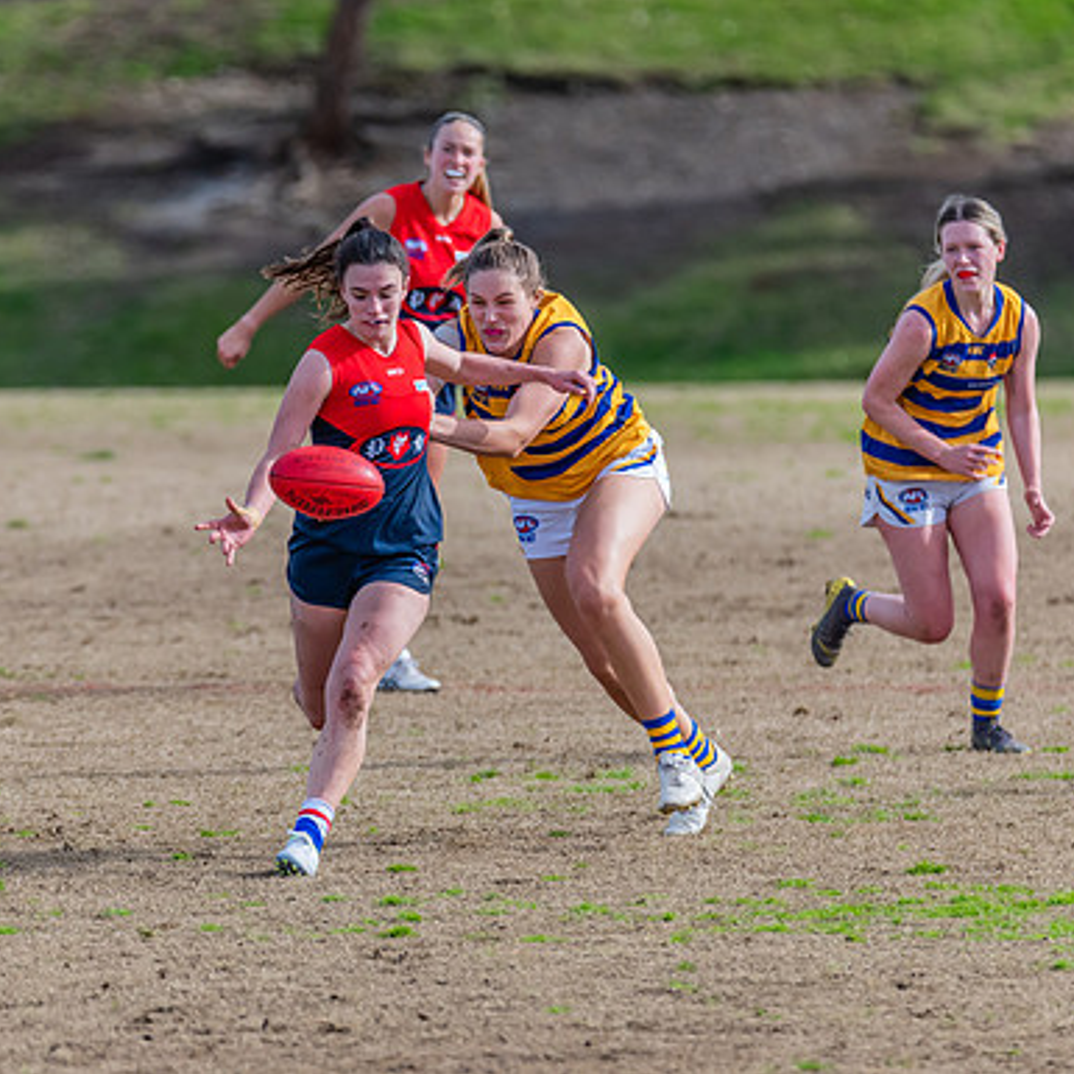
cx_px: 393
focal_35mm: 664
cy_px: 559
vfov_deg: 2.6
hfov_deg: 2.6
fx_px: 23308
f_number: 6.3
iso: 800
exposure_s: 1/1600
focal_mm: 450
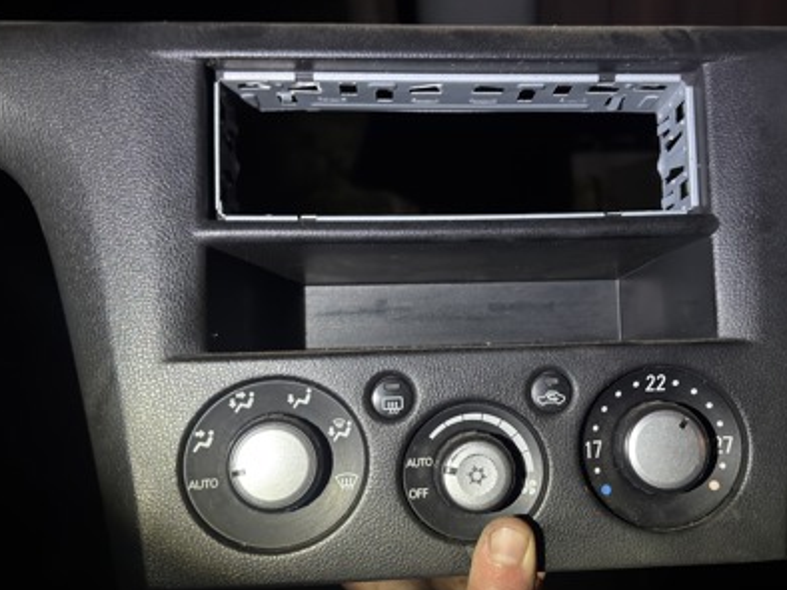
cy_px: 298
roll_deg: +3.6
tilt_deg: -38.0
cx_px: 483
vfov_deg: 36.8
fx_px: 886
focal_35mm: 39
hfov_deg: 47.5
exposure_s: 1/27
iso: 800
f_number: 1.78
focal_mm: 6.76
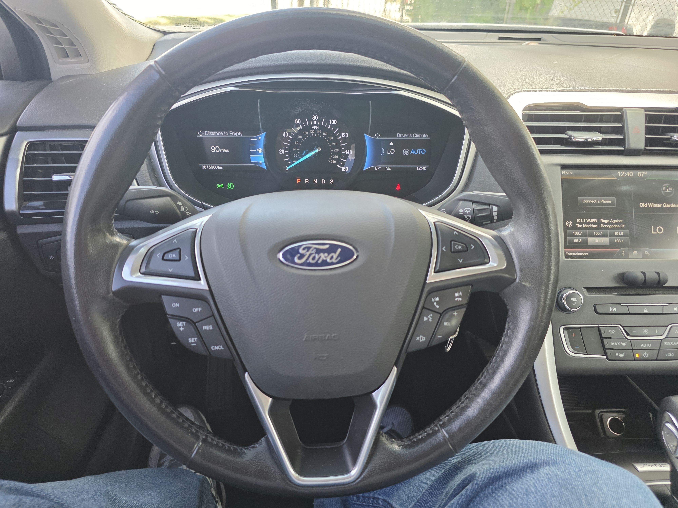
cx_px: 339
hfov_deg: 73.9
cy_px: 254
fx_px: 450
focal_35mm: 23
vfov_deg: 58.9
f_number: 1.7
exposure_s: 1/180
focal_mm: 6.3
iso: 125
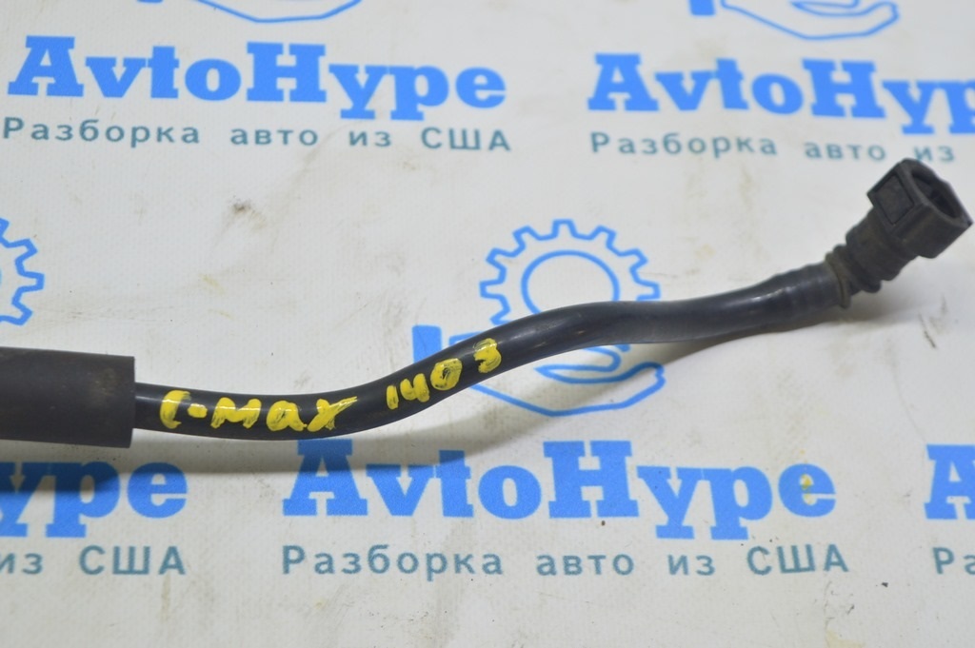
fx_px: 2233
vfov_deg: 16.5
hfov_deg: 24.6
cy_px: 324
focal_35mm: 82
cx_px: 488
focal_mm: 55
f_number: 5.6
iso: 400
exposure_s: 1/20
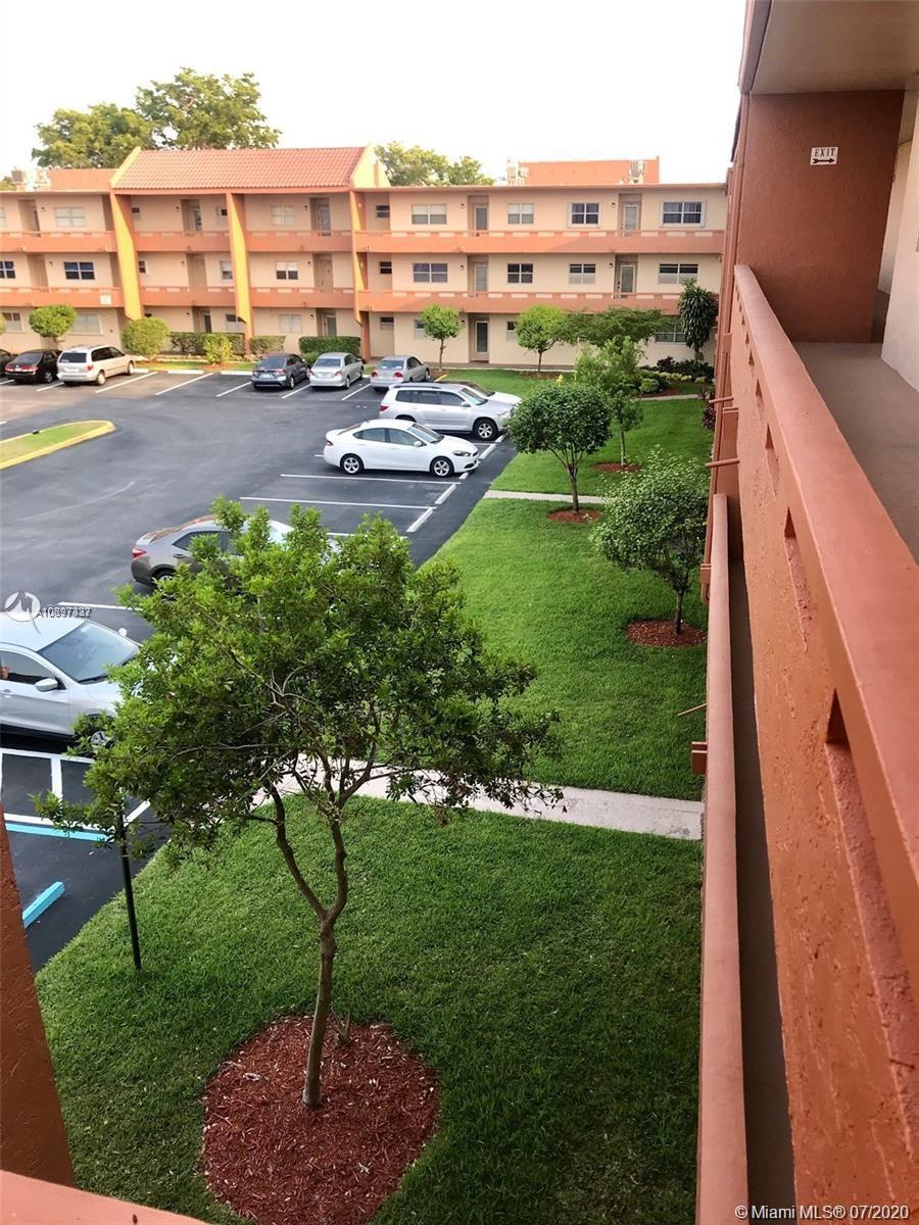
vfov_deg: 63.4
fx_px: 991
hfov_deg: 49.7
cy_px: 612
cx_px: 460
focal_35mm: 28
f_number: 1.8
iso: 20
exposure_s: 1/275
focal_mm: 3.99
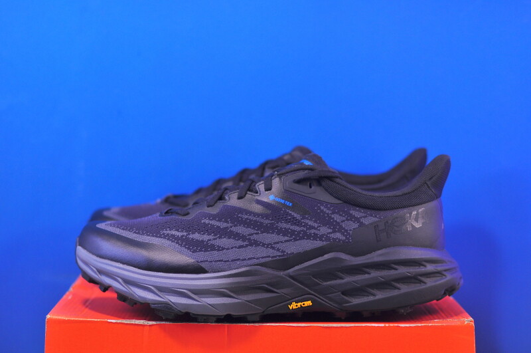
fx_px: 1105
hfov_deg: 27.0
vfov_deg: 18.1
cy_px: 176
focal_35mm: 75
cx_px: 266
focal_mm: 50
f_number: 2.2
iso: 250
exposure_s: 1/320
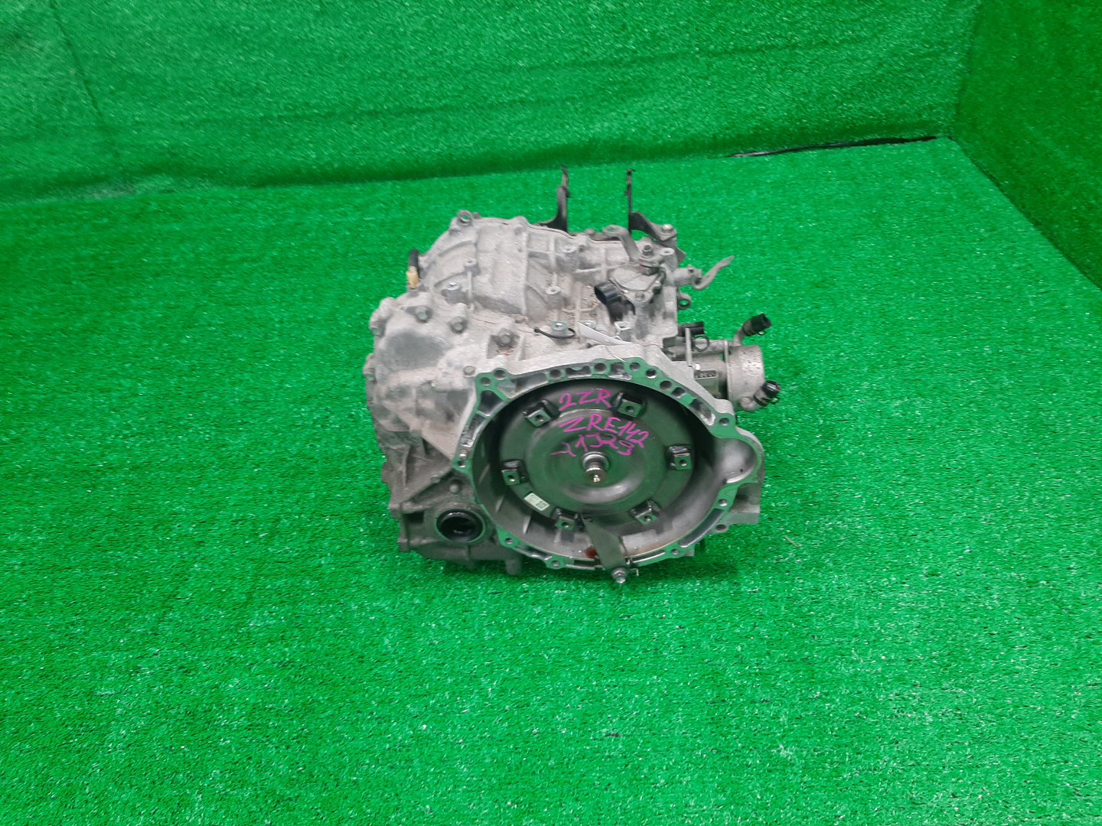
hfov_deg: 67.3
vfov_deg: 53.1
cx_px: 551
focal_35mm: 26
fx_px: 828
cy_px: 413
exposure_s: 1/50
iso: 132
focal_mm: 3.93
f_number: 1.7
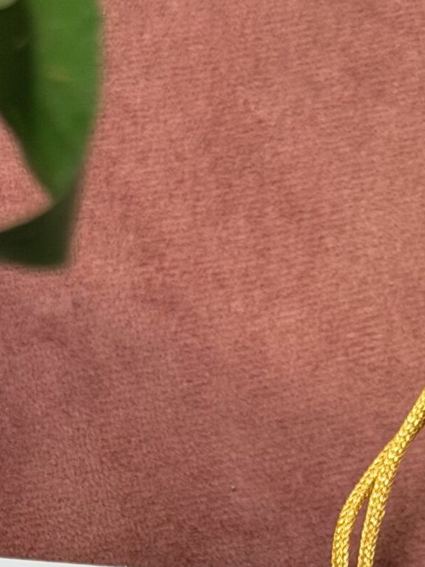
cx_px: 261
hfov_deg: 9.5
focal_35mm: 156
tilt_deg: -76.6
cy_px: 911
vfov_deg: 12.0
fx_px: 2557
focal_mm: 6.76
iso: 64
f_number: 1.78
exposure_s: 1/121
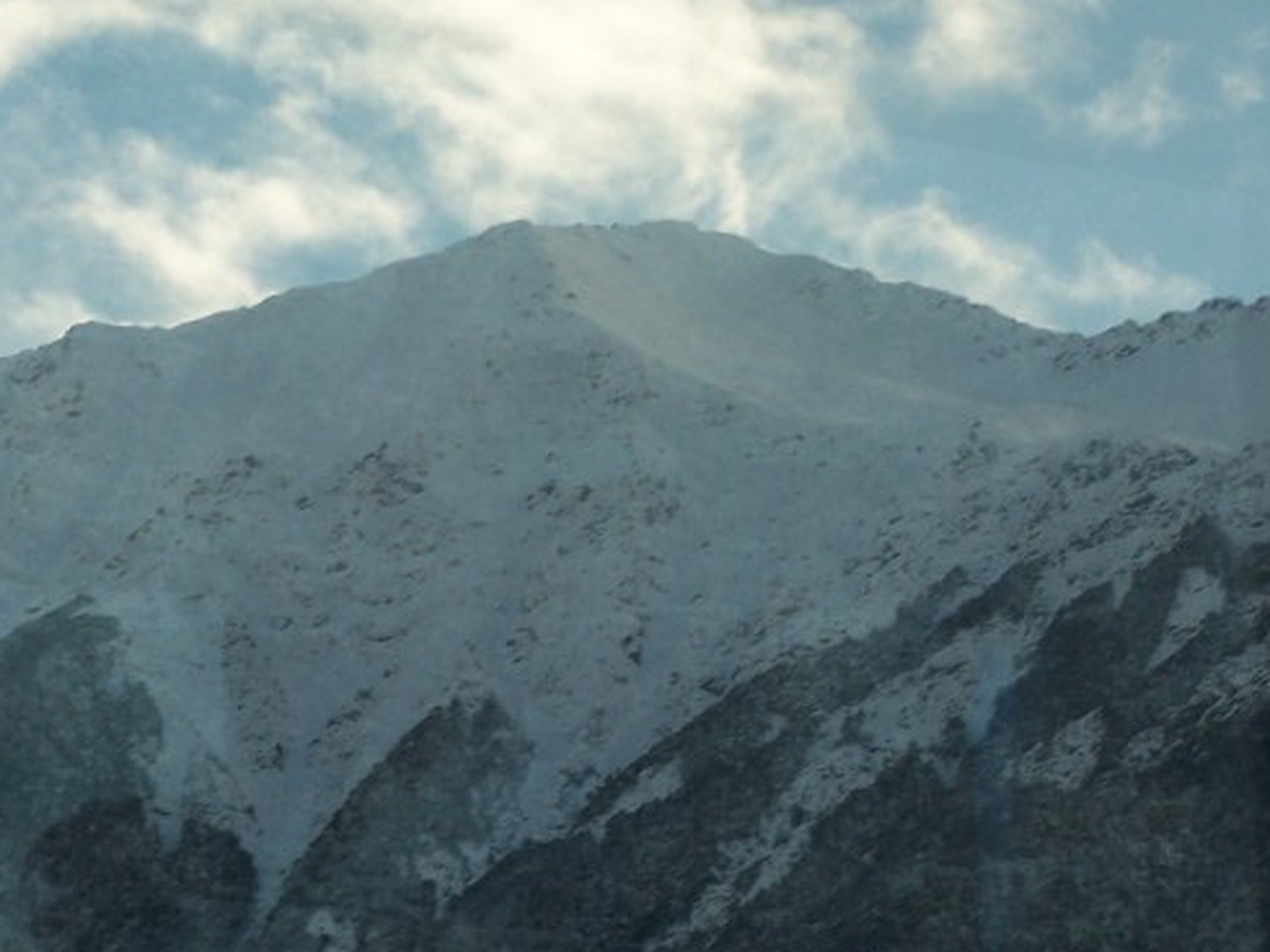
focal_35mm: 171
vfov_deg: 8.7
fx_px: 6272
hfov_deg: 11.6
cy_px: 543
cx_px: 507
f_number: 3.2
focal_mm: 17.5
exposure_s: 1/500
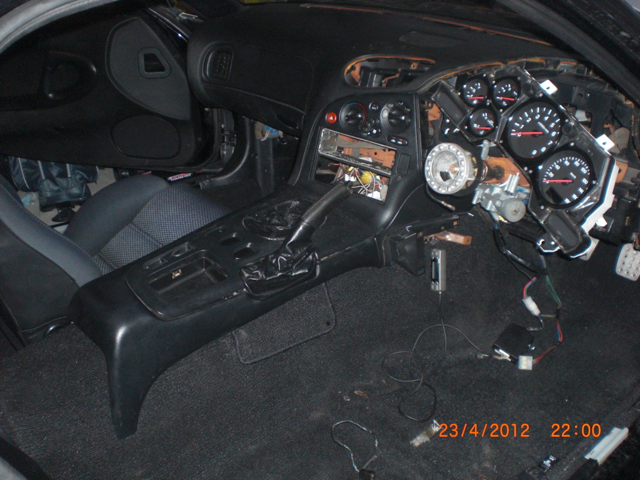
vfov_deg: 37.7
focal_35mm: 38
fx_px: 703
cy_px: 240
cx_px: 320
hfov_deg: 49.0
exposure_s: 1/60
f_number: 3.1
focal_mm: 6.3
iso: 200
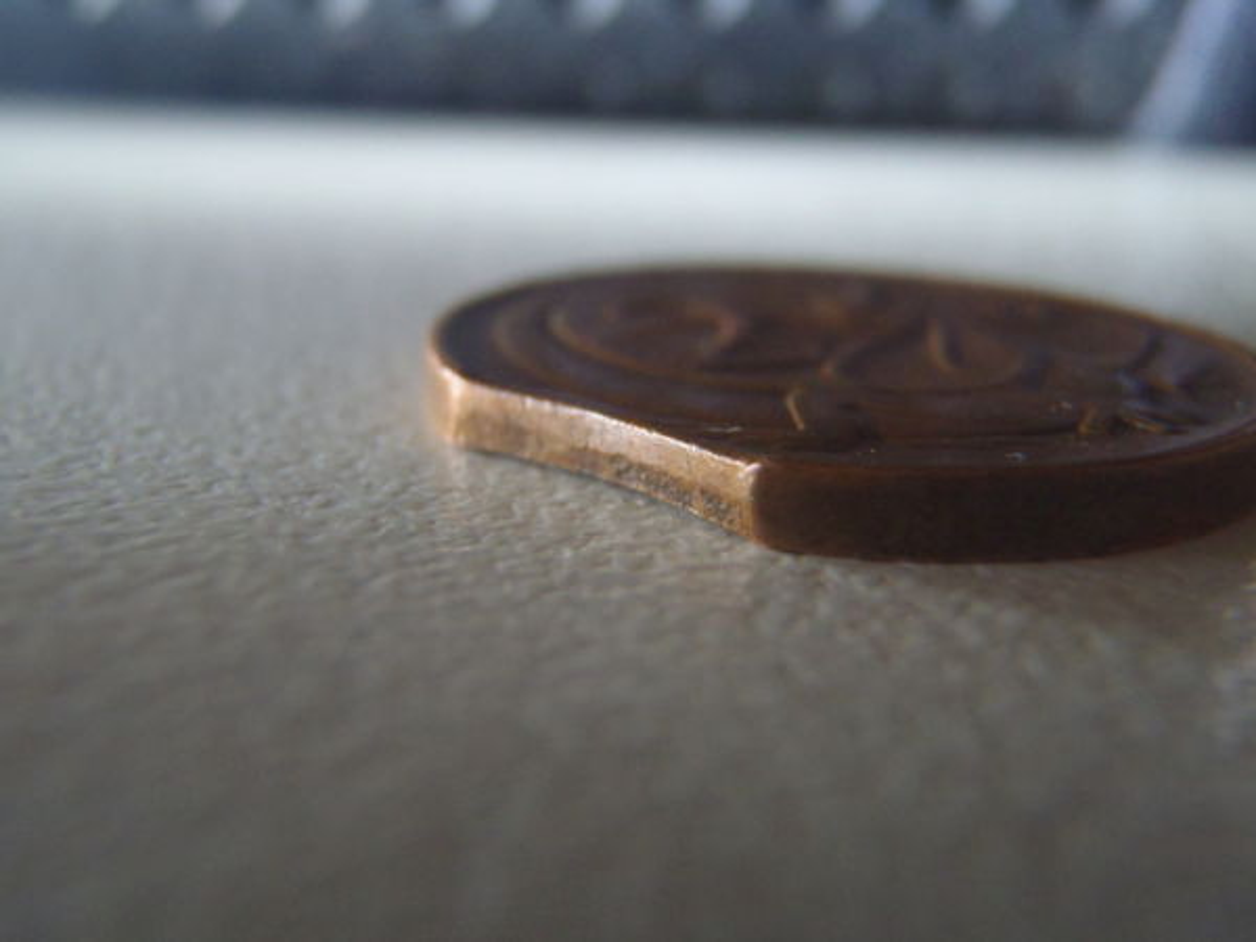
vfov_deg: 39.7
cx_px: 628
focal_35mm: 36
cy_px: 471
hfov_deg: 51.4
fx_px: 1306
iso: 400
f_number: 4.1
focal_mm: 6.53
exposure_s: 1/4
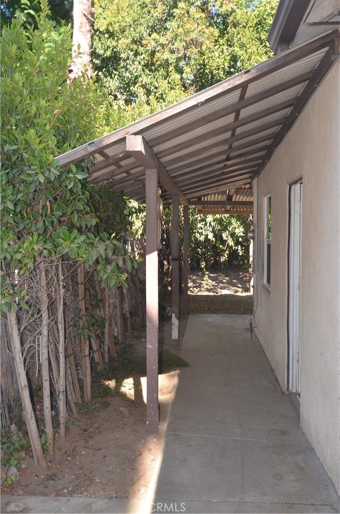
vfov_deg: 53.2
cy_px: 257
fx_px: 512
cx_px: 170
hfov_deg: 36.7
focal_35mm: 36
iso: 400
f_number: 4.5
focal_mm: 24
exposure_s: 1/100
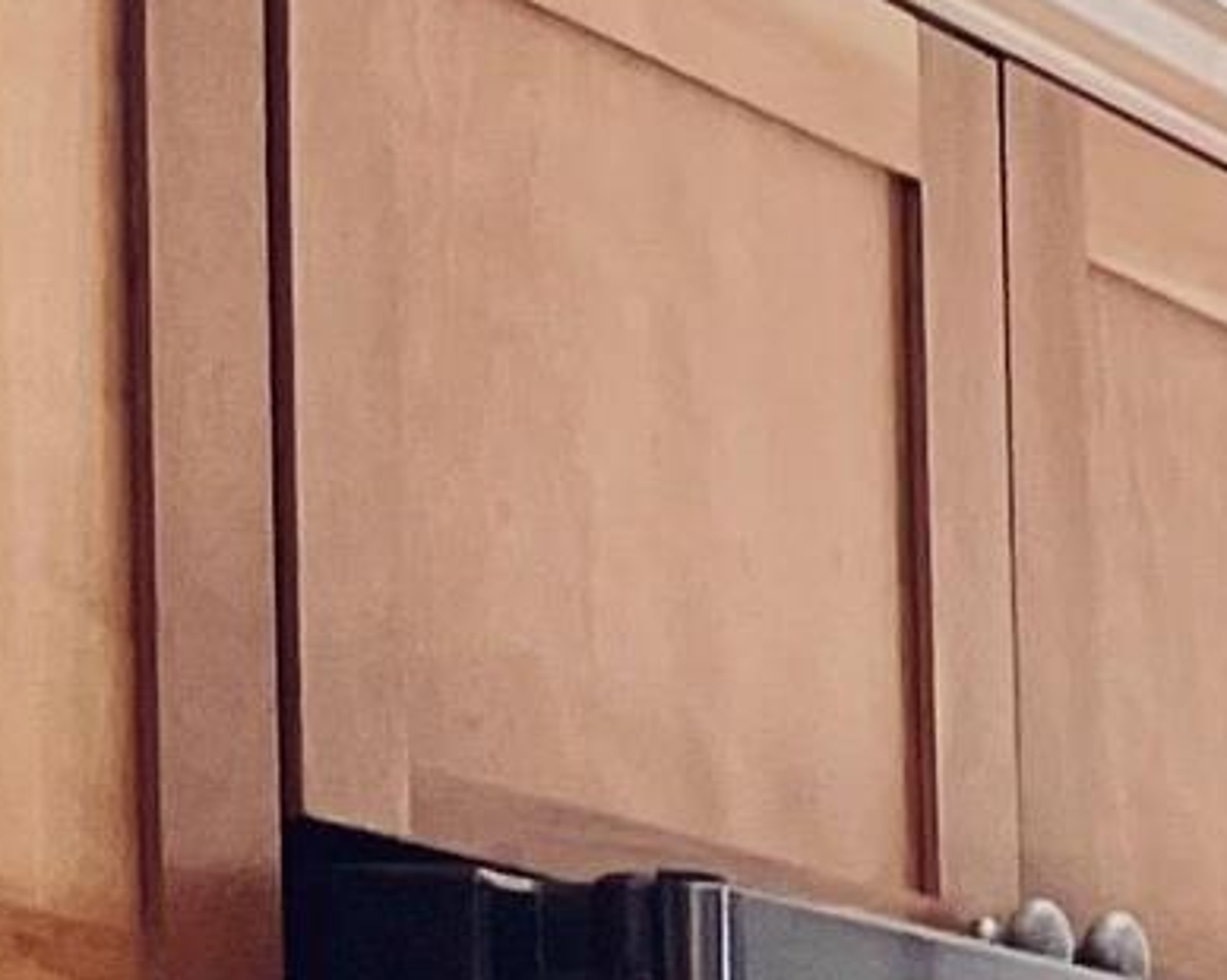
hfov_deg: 7.5
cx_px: 4481
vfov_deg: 7.1
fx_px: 7296
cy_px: 2605
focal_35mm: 201
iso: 80
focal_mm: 4.2
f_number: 1.6
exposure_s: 1/121
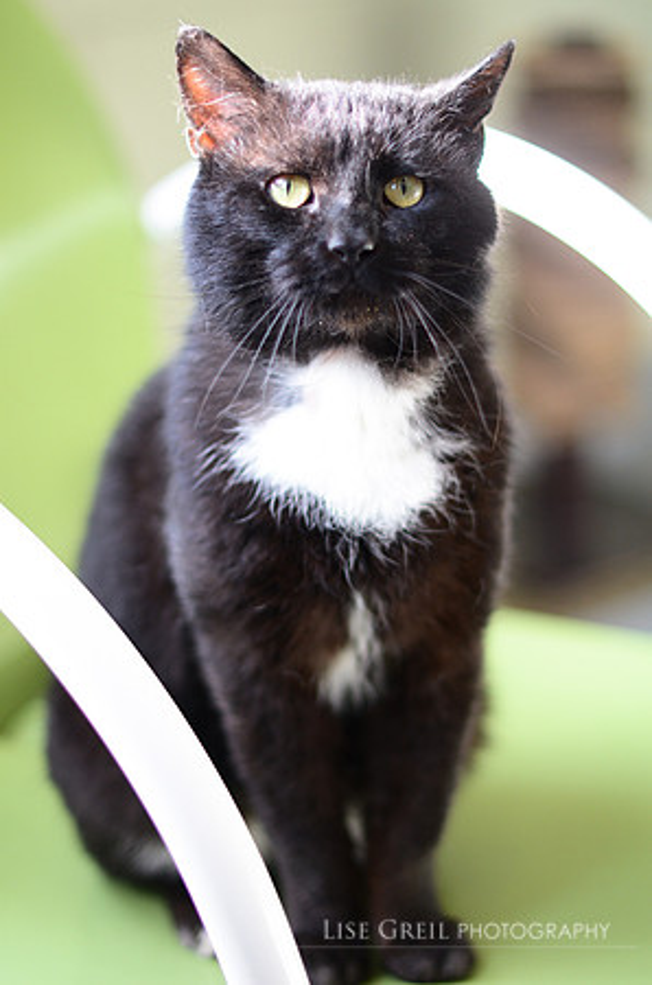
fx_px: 2047
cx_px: 326
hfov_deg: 18.1
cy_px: 492
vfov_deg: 27.0
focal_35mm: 75
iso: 400
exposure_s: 1/250
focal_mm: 50
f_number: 1.4
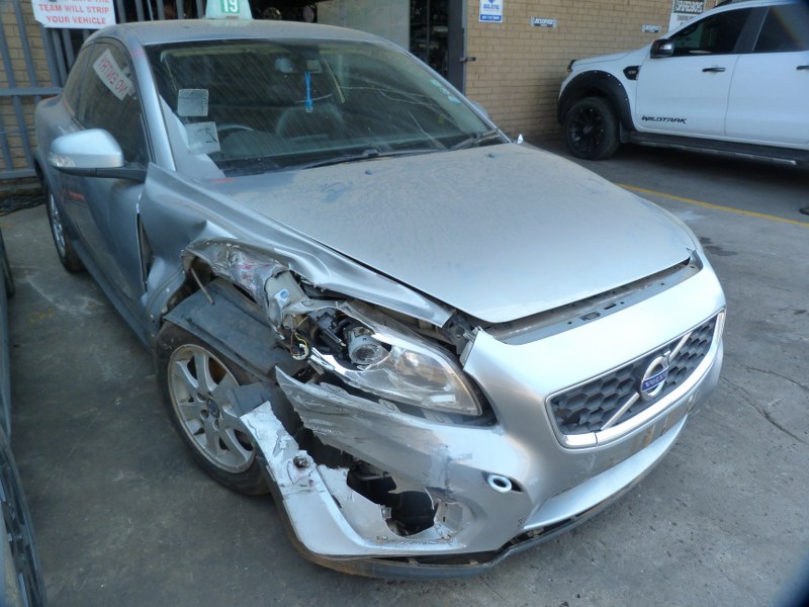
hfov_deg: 69.4
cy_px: 304
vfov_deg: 54.9
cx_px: 404
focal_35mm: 25
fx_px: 584
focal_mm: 4.5
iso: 125
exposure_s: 1/100
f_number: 3.2
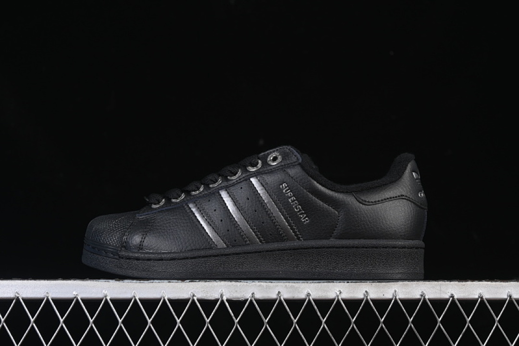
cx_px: 260
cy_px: 173
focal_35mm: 75
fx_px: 1081
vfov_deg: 18.2
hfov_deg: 27.0
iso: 160
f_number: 6.3
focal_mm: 50
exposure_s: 1/60
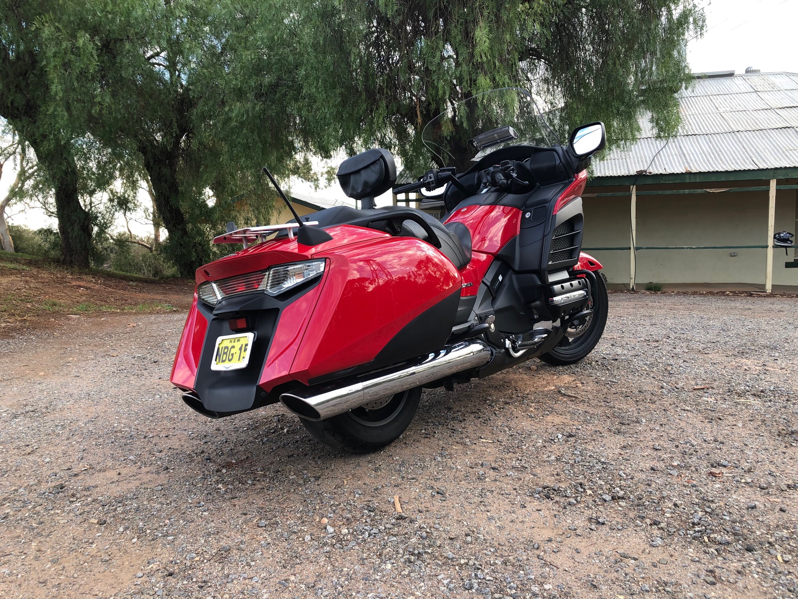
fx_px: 645
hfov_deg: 63.4
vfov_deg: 49.7
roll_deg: +1.1
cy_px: 300
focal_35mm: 28
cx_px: 399
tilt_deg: -6.6
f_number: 1.8
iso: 25
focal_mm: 3.99
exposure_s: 1/120
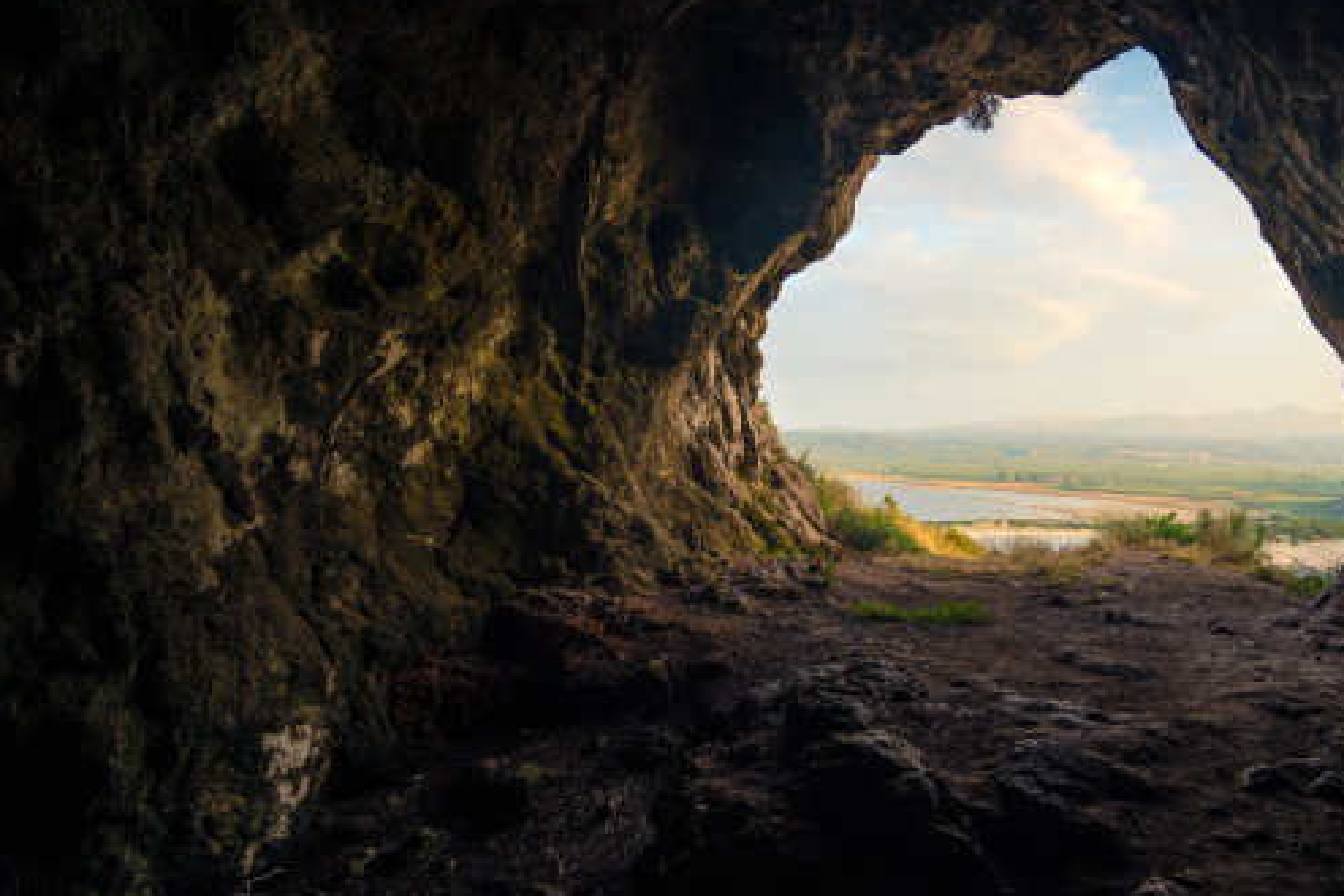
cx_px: 804
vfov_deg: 59.5
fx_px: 784
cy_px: 432
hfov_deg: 80.3
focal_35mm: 21
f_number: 4
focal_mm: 17
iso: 320
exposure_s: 1/160
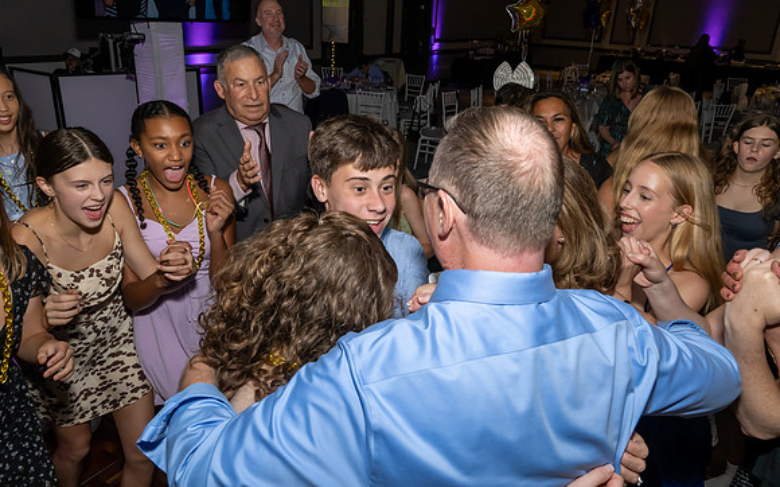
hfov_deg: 71.5
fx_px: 541
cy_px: 232
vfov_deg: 48.4
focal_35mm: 25
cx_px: 390
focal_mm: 17
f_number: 8
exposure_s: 1/250
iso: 1000
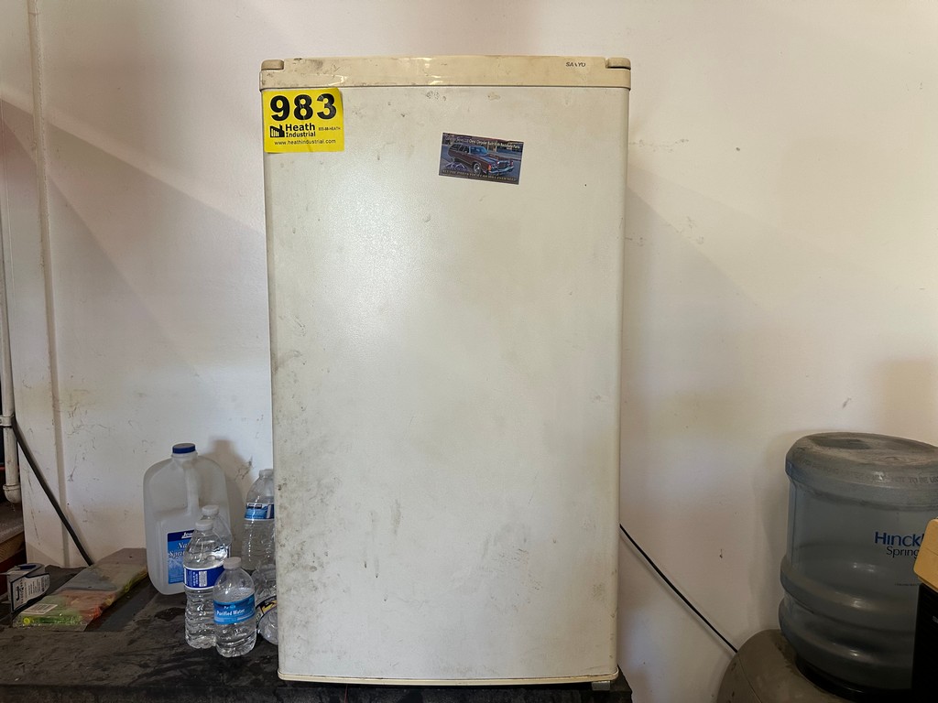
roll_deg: -0.7
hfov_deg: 71.6
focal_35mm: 24
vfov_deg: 56.8
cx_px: 469
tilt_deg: -6.4
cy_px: 352
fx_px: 650
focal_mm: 6.86
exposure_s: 1/108
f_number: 1.78
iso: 200
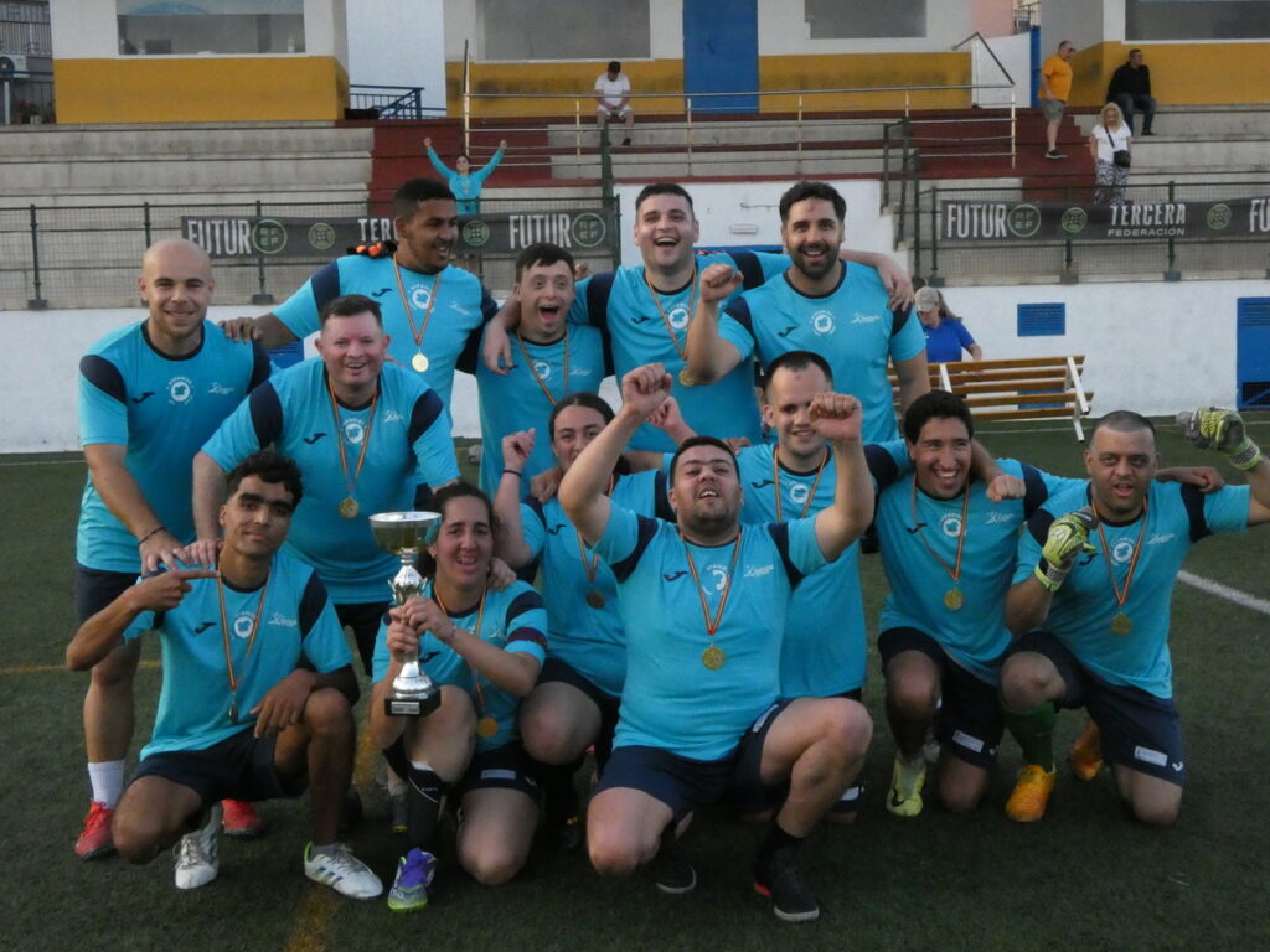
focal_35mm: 46
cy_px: 476
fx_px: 1688
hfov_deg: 41.2
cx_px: 635
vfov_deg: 31.5
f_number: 5.6
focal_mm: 8.2
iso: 1600
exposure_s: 1/1000
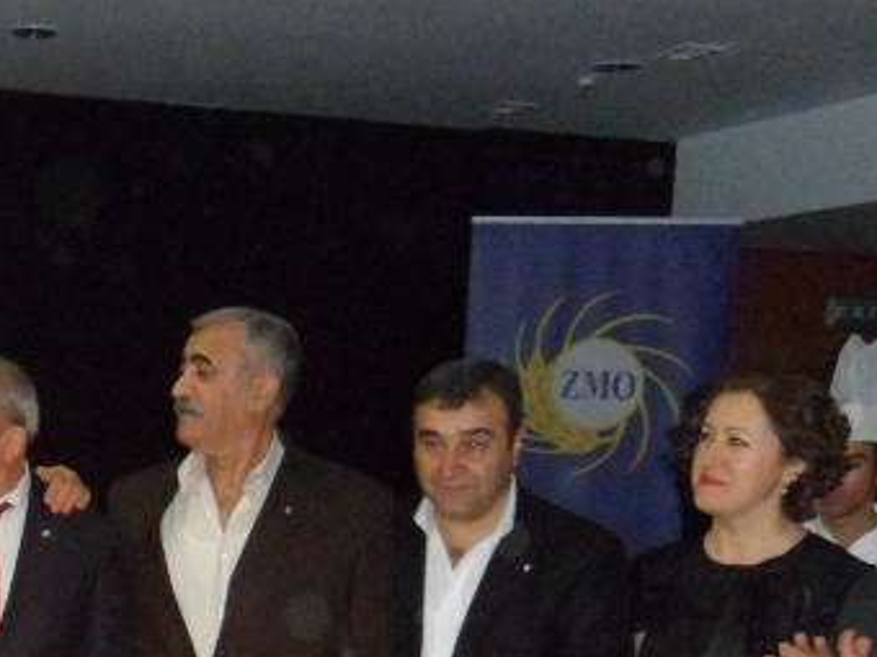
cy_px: 631
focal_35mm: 74
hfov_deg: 24.3
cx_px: -120
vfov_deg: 19.4
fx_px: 1875
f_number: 3.3
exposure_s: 1/30
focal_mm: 4.9
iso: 480
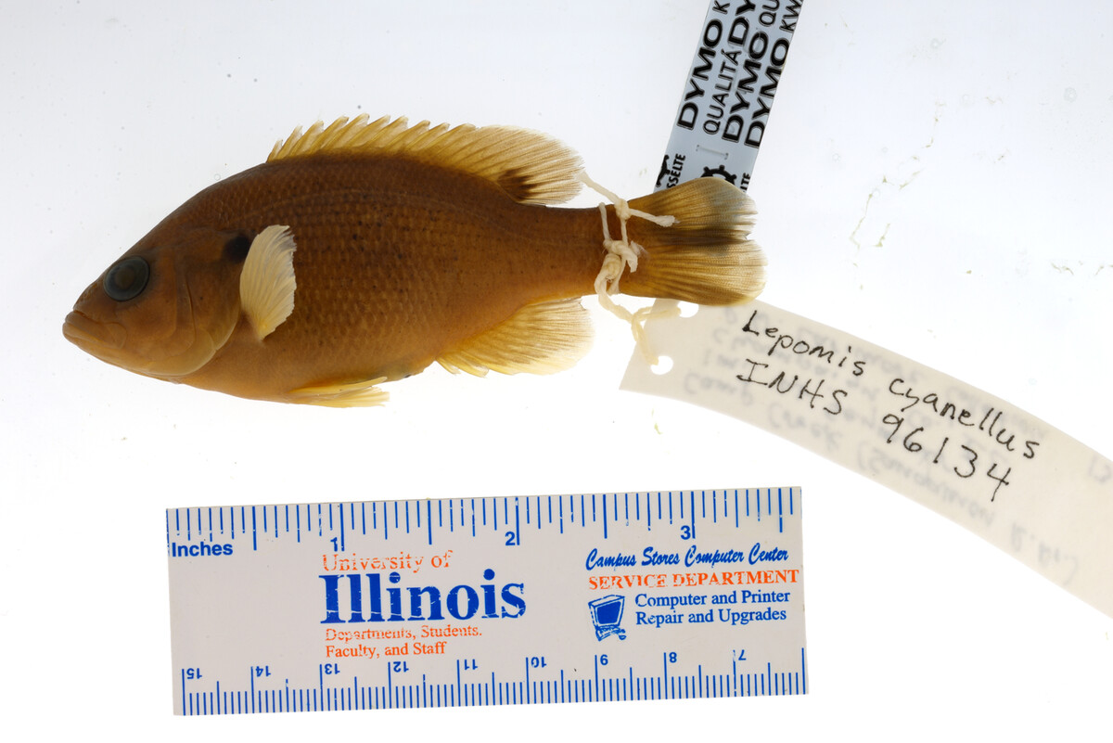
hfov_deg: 33.4
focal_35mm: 60
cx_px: 556
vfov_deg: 22.6
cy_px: 372
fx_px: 1856
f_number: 20
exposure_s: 1/40
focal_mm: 60
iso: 100
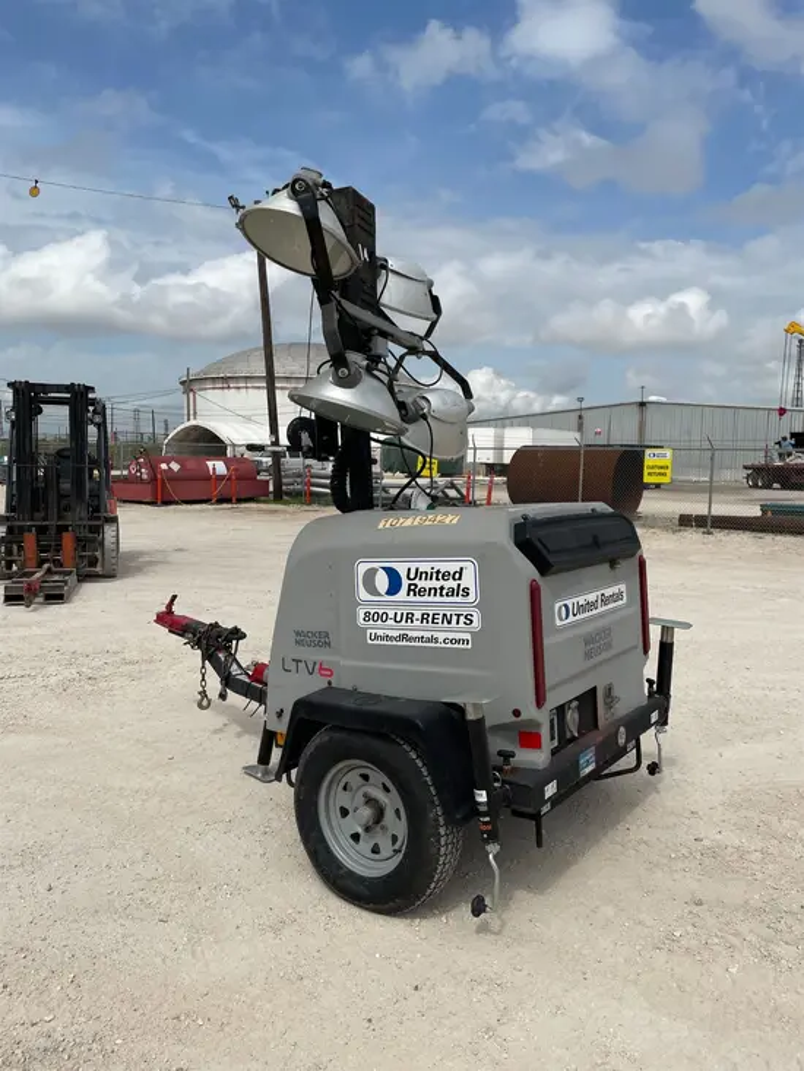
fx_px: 805
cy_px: 536
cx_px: 402
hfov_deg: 53.1
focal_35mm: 26
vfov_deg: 67.3
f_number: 1.6
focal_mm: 4.2
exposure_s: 1/9804
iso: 50
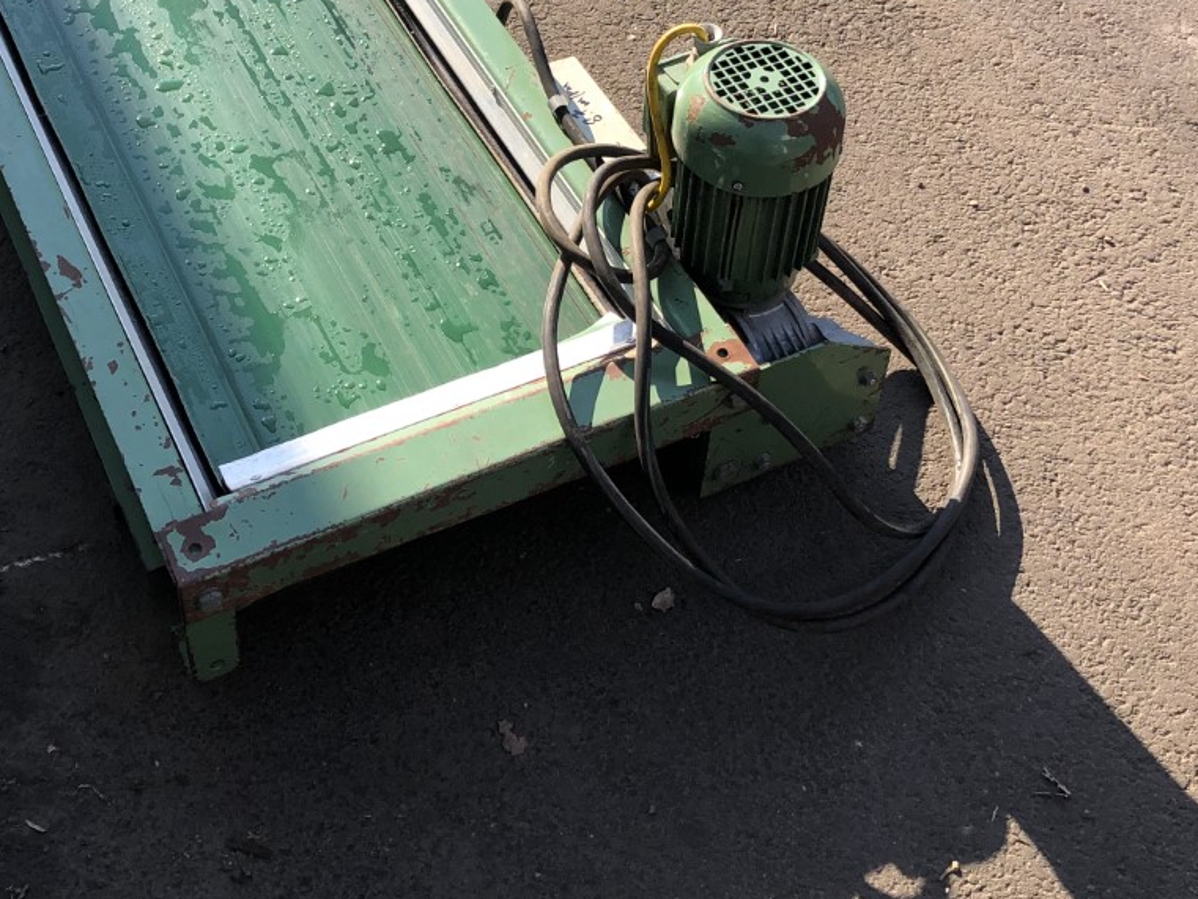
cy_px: 148
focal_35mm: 53
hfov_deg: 36.1
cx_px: 523
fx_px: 1835
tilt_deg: -43.8
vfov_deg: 26.9
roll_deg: -2.8
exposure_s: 1/738
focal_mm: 4
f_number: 1.8
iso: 20
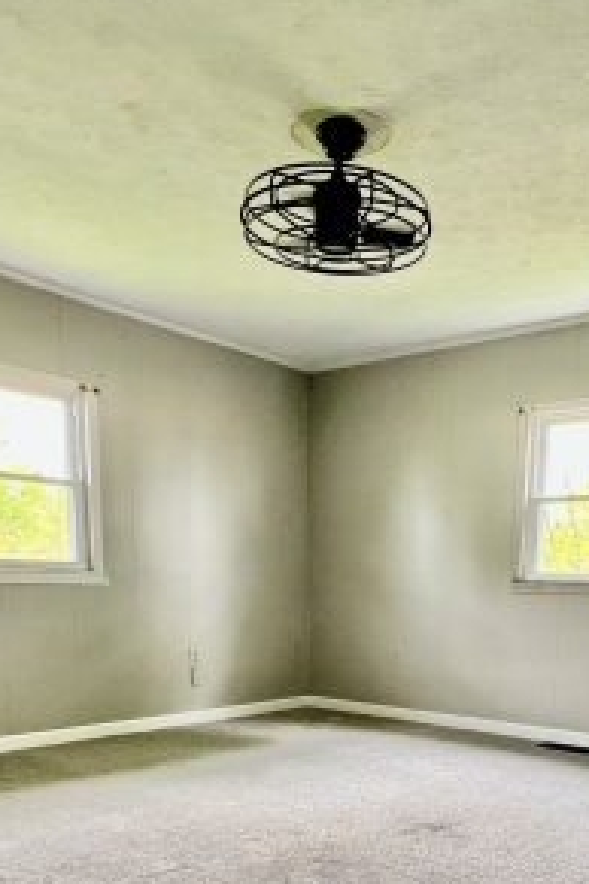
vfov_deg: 55.0
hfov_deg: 41.9
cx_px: 378
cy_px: 738
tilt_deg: -11.8
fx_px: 761
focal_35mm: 31
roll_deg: -1.5
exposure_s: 1/99
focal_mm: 1.57
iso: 160
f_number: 1.8
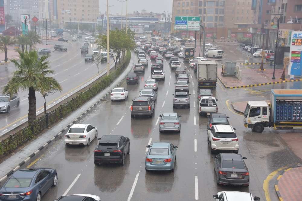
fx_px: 470
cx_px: 151
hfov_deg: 35.7
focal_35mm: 56
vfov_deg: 24.2
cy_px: 100
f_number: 4.5
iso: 64
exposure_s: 1/125
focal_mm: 56
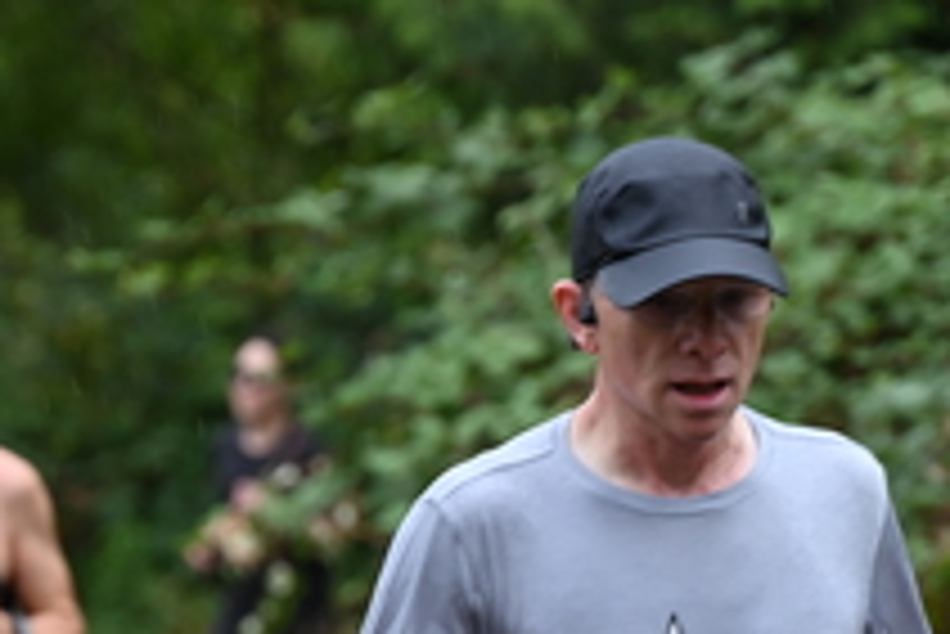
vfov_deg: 2.6
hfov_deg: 4.0
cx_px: 270
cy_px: 614
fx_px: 13758
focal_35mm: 521
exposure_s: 1/250
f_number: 6.3
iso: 560
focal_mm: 200
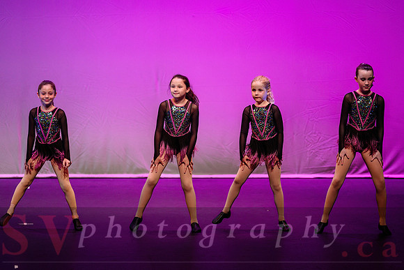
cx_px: 230
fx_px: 2060
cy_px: 117
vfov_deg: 7.5
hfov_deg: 11.2
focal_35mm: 184
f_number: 2.8
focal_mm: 160
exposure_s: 1/640
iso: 1600
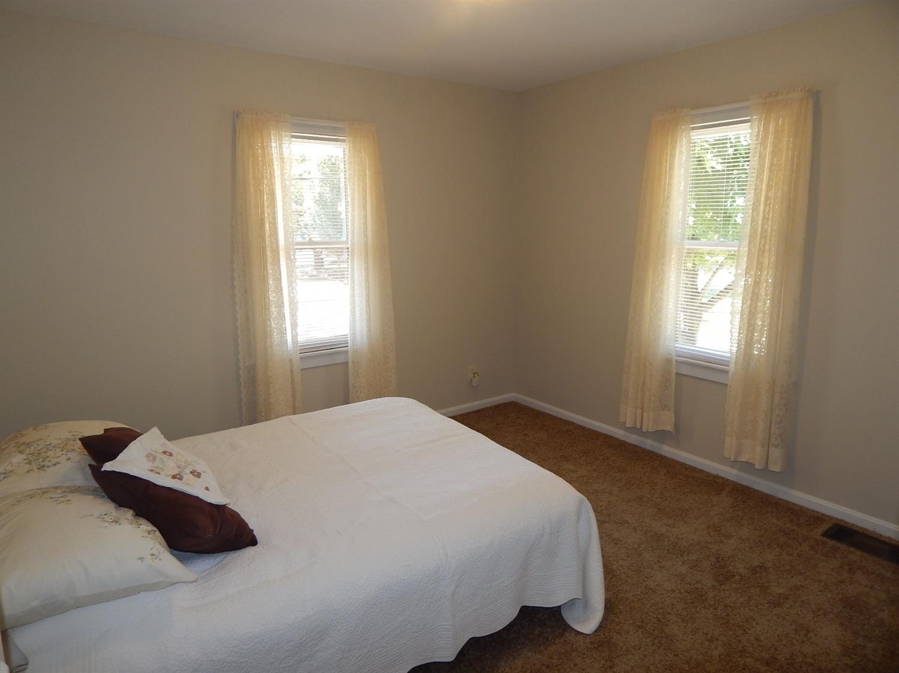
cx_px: 450
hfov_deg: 73.9
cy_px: 336
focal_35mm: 23
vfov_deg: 58.9
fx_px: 597
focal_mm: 4
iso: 125
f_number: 3
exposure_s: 1/50
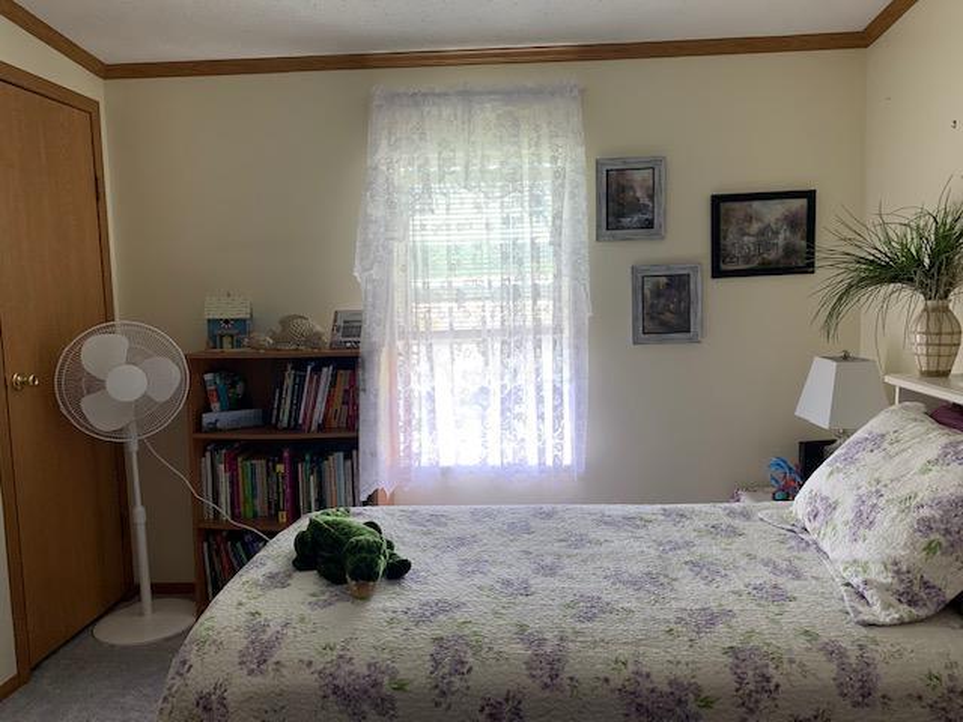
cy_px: 361
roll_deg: +1.0
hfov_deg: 67.3
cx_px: 482
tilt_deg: -5.8
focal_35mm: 26
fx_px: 723
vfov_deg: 53.1
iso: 64
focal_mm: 4.25
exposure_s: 1/121
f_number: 1.8
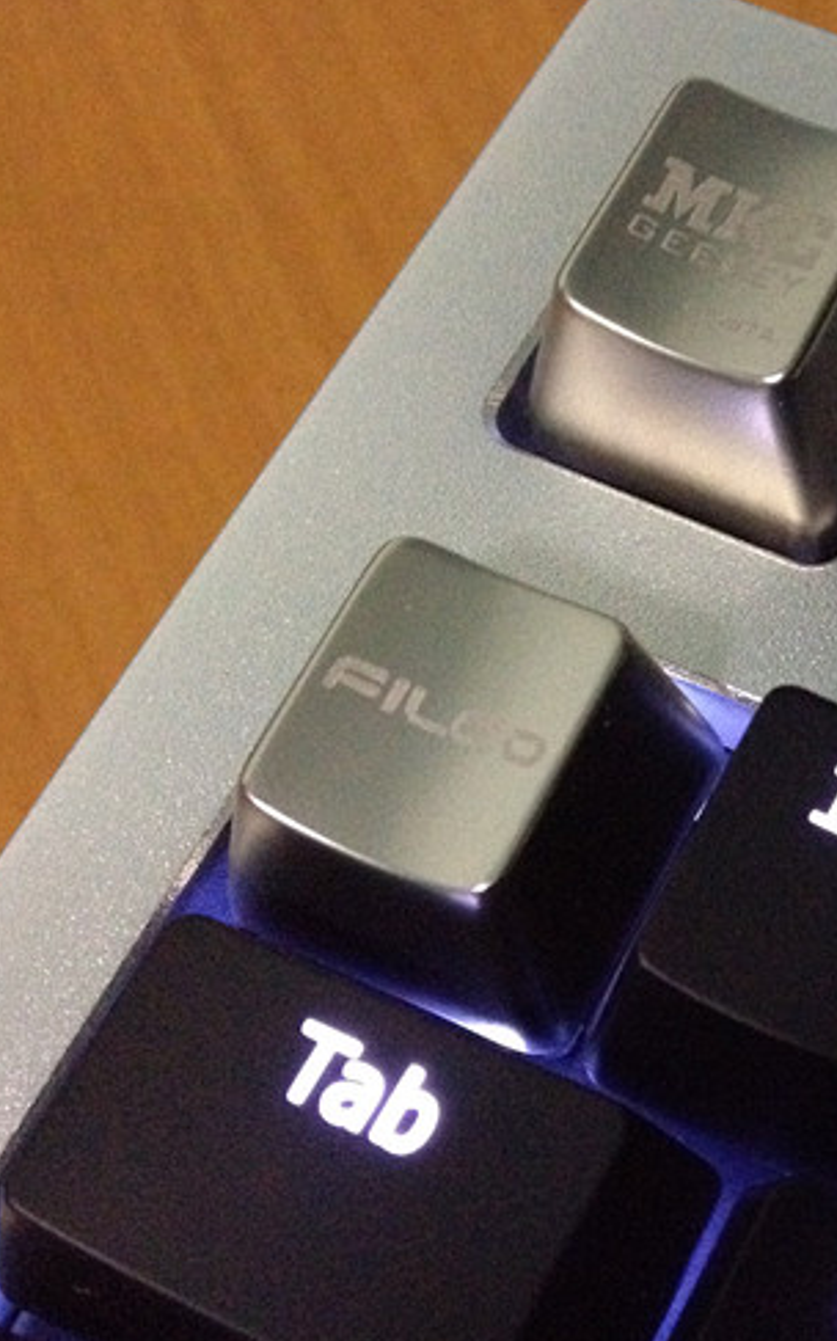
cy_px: 788
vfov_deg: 33.4
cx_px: 997
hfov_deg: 20.0
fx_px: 2228
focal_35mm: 61
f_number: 2.4
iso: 800
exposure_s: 1/15
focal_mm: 4.28
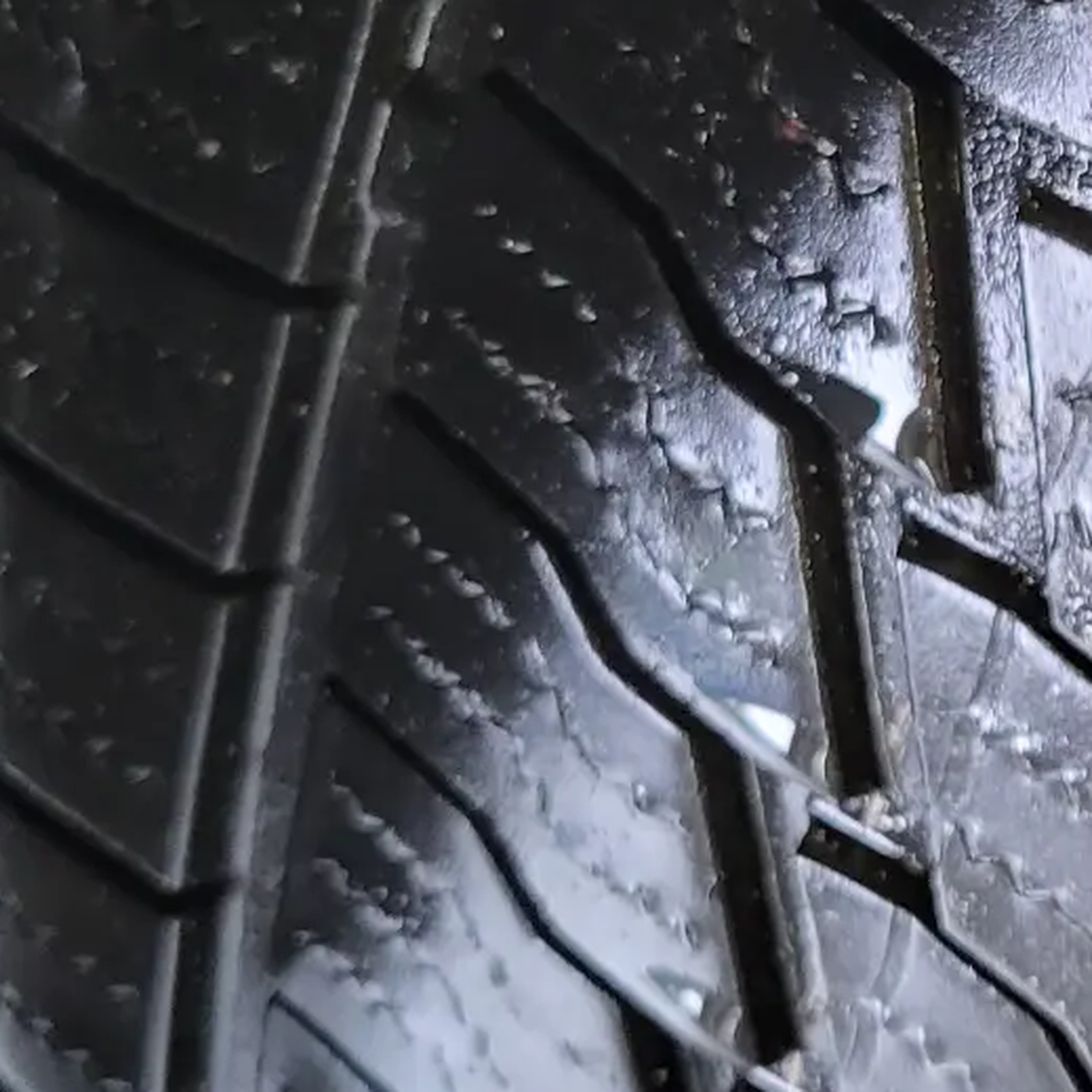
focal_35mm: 85
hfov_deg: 19.4
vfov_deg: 20.3
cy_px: 372
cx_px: 1246
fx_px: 3034
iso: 400
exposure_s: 1/50
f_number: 1.8
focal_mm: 5.4
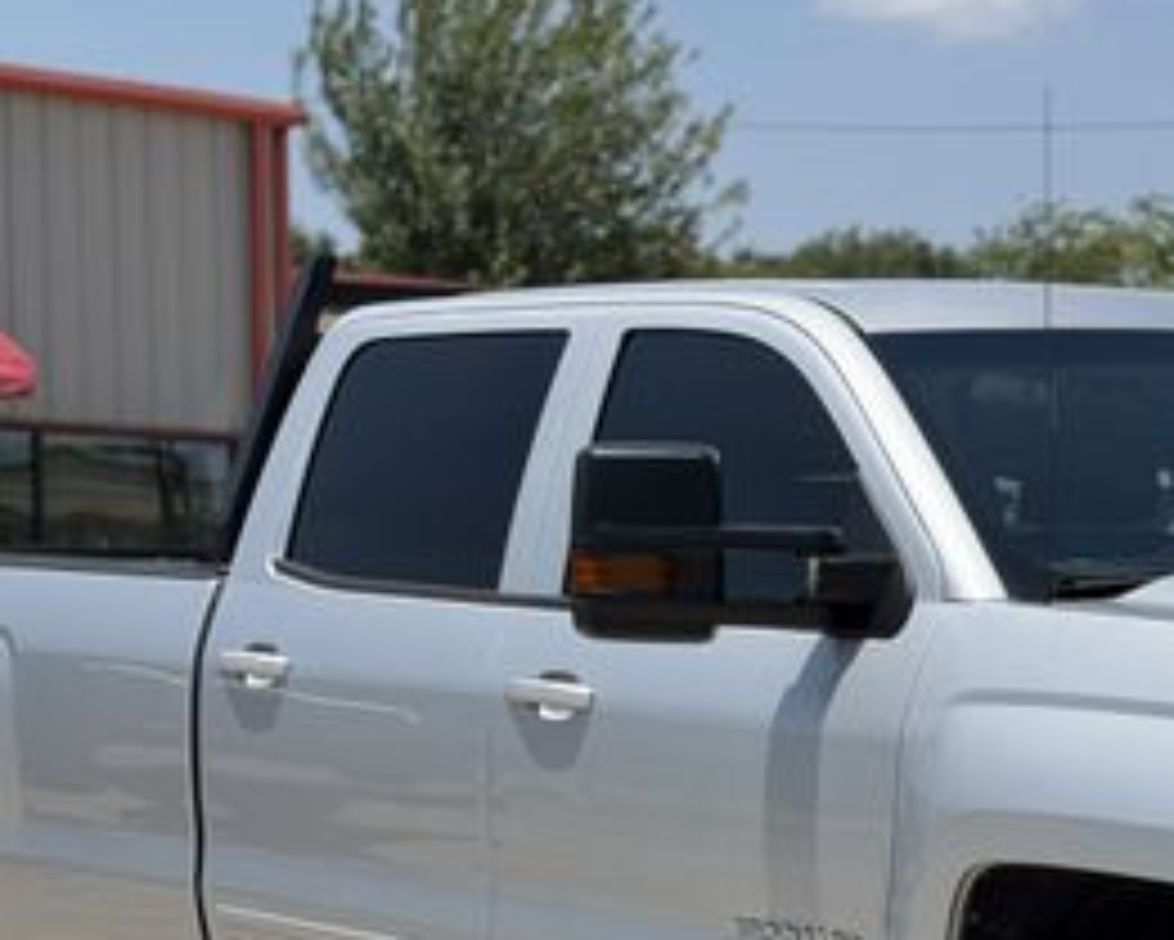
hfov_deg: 16.5
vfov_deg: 13.3
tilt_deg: -3.6
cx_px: 1080
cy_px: 909
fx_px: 3997
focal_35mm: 115
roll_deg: -1.0
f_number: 1.78
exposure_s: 1/6536
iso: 64
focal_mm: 6.76
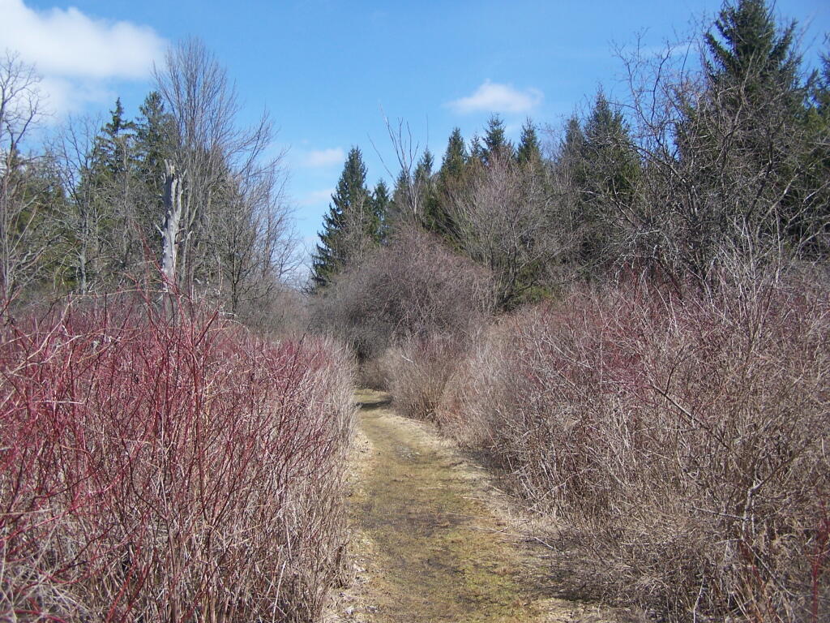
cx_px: 415
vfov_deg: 37.7
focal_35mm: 38
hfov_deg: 49.0
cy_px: 312
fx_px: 911
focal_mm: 6.3
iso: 80
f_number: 2.8
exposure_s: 1/1000
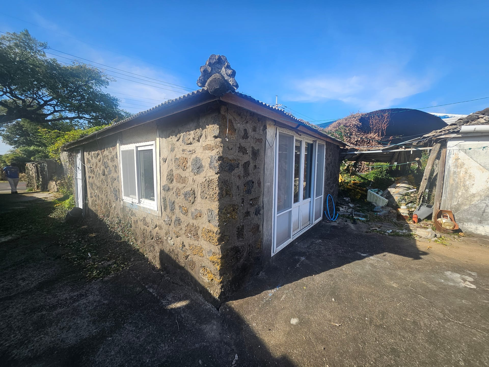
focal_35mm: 13
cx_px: 244
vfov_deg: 89.9
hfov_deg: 106.2
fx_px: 184
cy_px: 184
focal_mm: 1.7
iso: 32
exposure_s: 1/719
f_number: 2.2
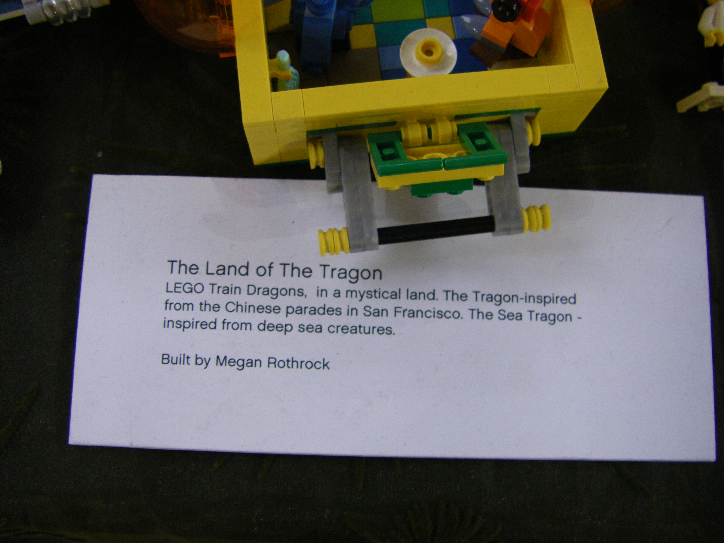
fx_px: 795
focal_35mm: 38
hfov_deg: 49.0
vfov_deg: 37.7
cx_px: 362
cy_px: 272
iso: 320
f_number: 3.5
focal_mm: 6.3
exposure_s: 1/50
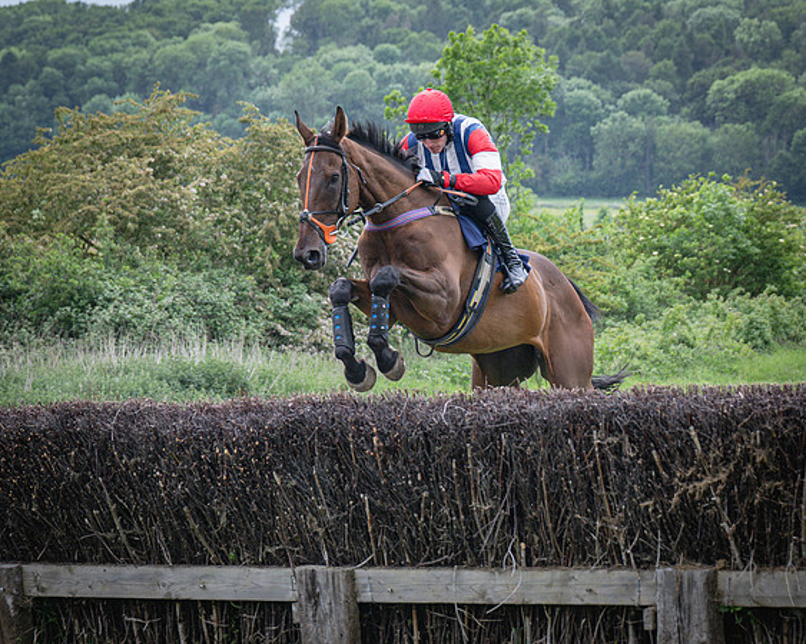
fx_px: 3540
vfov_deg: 10.4
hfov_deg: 13.0
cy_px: 333
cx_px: 368
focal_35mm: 148
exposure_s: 1/1600
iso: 400
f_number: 3.5
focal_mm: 78
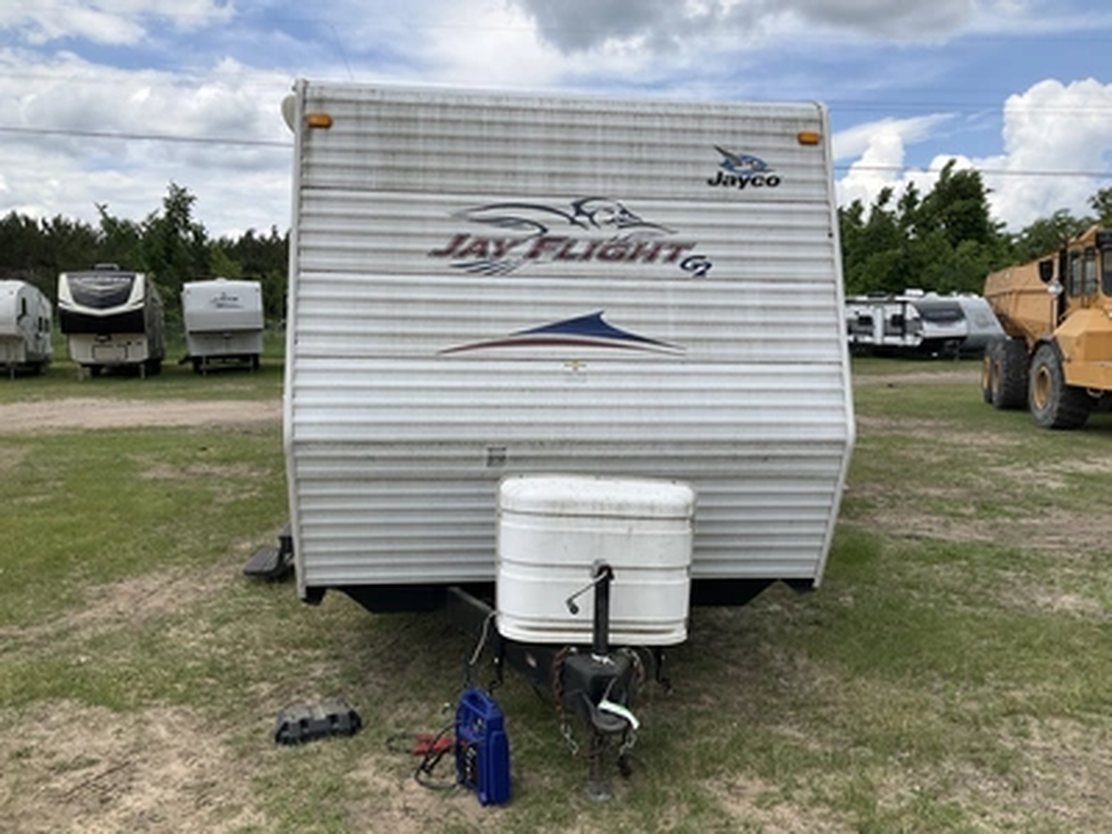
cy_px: 417
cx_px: 556
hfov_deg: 61.7
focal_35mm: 29
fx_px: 932
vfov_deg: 48.2
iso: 25
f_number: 1.8
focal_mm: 3
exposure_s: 1/2058
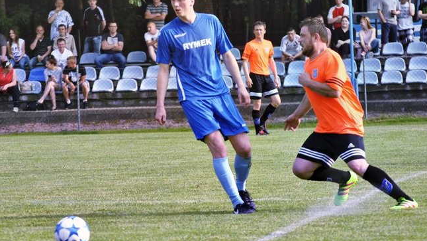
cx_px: 214
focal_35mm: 193
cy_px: 115
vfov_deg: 6.3
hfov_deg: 11.2
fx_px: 2185
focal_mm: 122
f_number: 4.8
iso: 200
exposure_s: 1/640
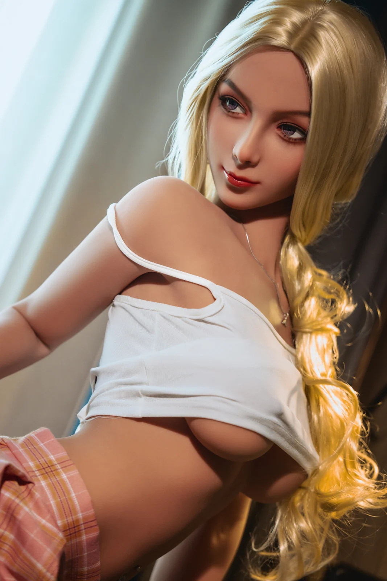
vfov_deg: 28.8
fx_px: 1128
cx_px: 194
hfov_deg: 19.5
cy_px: 290
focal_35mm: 70
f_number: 2.8
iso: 500
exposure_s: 1/125
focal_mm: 70
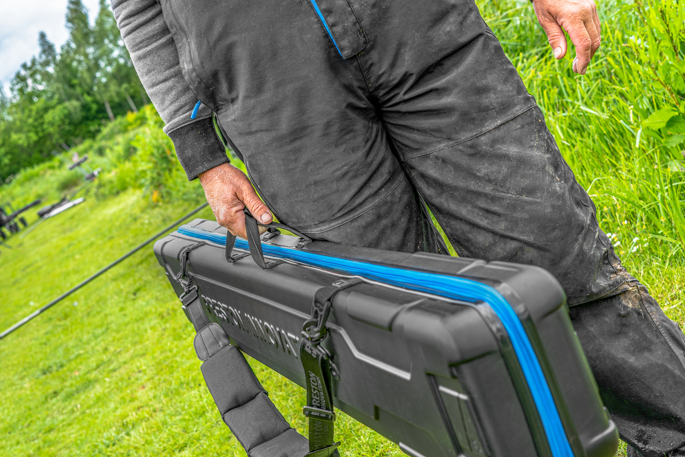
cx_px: 400
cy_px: 291
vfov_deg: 20.9
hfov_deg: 30.9
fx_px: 1237
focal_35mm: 65
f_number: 6.3
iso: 100
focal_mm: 50
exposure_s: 1/160
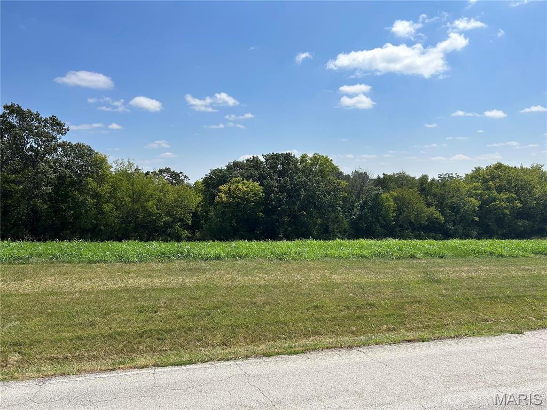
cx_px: 274
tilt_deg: -2.3
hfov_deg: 67.3
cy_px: 205
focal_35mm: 26
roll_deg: +0.7
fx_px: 411
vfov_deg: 53.1
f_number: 1.5
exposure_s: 1/6579
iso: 50
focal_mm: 5.7
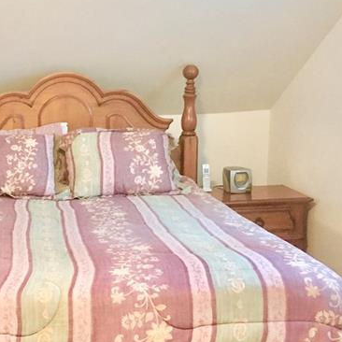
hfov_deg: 29.2
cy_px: 178
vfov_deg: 30.6
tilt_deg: -11.7
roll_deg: +1.4
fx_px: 626
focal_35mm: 56
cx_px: 29
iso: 250
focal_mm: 4.15
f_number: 2.2
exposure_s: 1/15
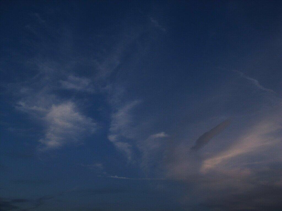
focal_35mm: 43
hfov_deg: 43.9
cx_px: 141
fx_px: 350
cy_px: 106
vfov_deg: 33.6
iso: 64
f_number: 8
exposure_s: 1/125
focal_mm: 8.99
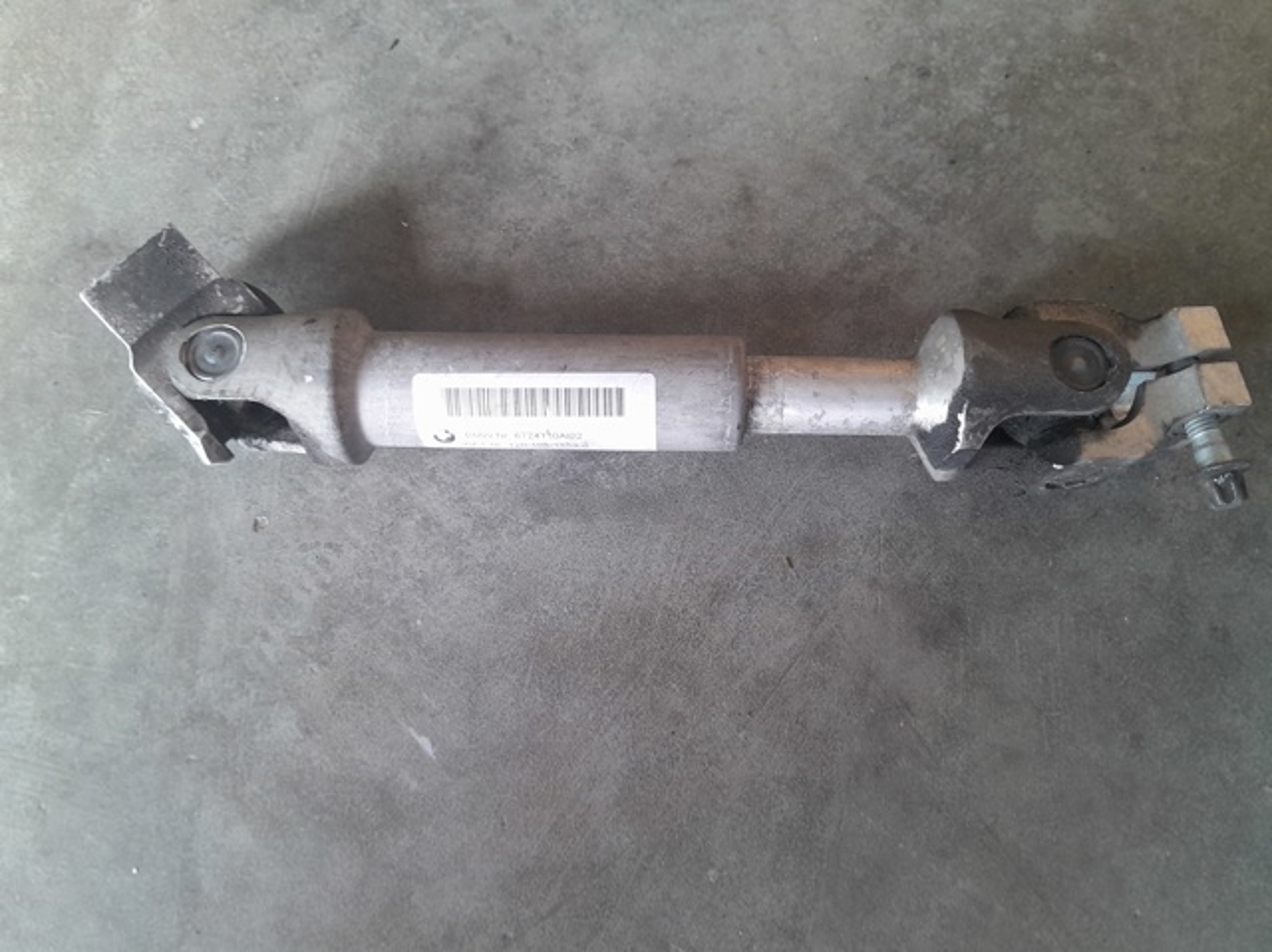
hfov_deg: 67.3
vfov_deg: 53.0
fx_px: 955
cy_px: 476
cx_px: 636
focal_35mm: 26
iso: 125
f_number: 1.8
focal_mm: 3.98
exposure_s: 1/50
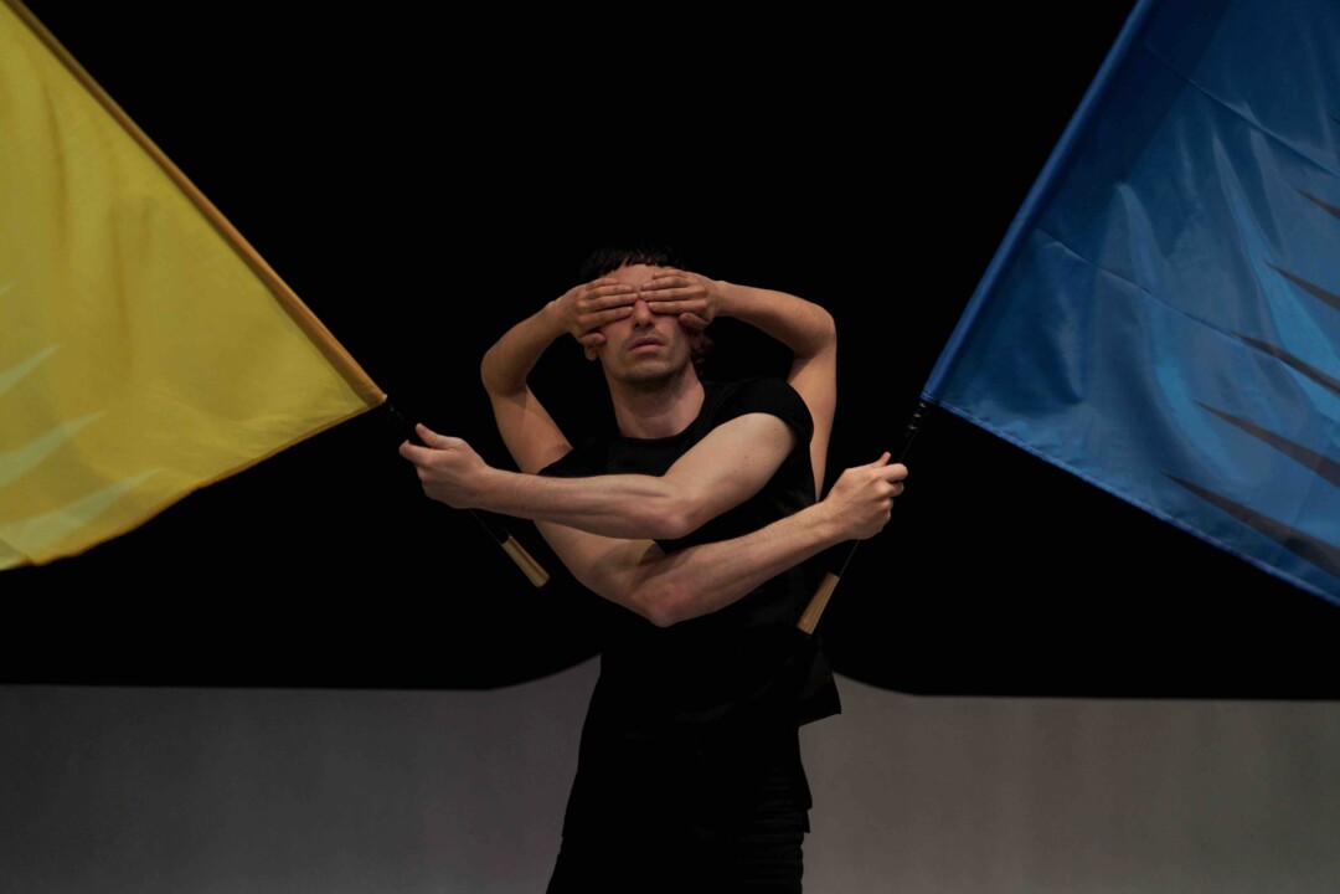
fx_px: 3164
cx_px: 670
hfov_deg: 23.9
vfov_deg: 16.1
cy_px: 447
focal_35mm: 85
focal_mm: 85
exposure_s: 1/125
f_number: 4.5
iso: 2000
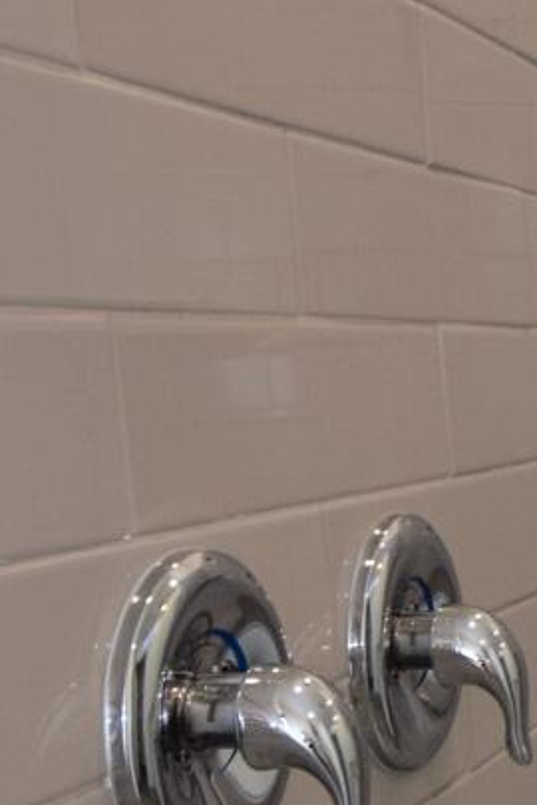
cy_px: 718
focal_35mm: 74
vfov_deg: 26.5
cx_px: 1182
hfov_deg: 14.2
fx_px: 1656
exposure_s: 1/100
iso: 400
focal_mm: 10
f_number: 5.6
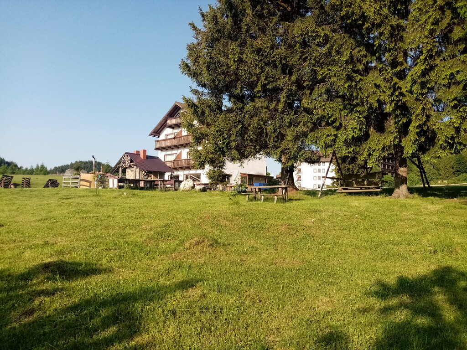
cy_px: 175
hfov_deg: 67.3
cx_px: 234
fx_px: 351
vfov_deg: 53.1
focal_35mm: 26
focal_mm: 3.62
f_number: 1.8
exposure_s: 1/864
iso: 102
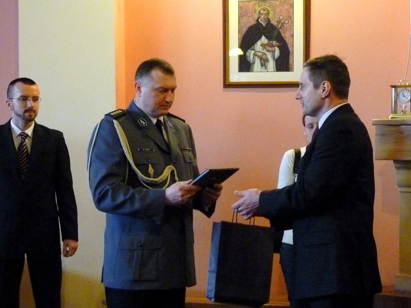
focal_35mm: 81
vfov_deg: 18.2
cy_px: 154
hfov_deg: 24.1
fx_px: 962
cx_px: 206
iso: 1250
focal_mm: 14.4
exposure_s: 1/15
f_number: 3.4
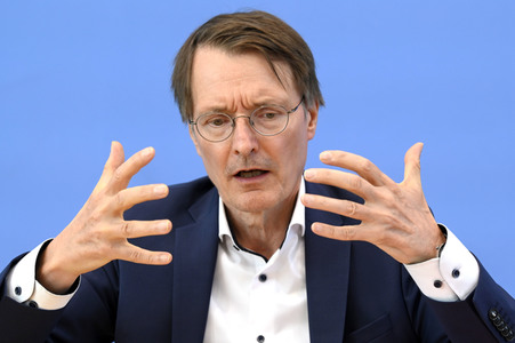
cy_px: 172
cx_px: 258
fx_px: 1658
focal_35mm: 116
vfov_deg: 11.8
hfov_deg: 17.7
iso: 1600
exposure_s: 1/400
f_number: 5
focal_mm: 116
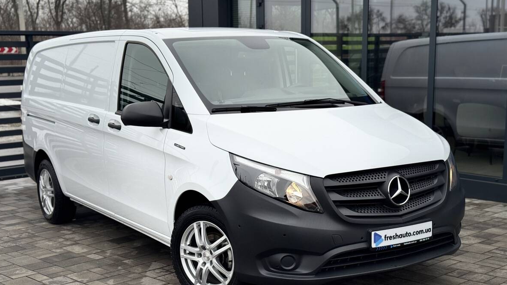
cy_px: 177
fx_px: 713
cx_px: 251
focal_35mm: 53
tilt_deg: -9.6
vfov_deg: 22.6
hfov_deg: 39.2
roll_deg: +0.9
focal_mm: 6.76
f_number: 1.78
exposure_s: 1/995
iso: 64
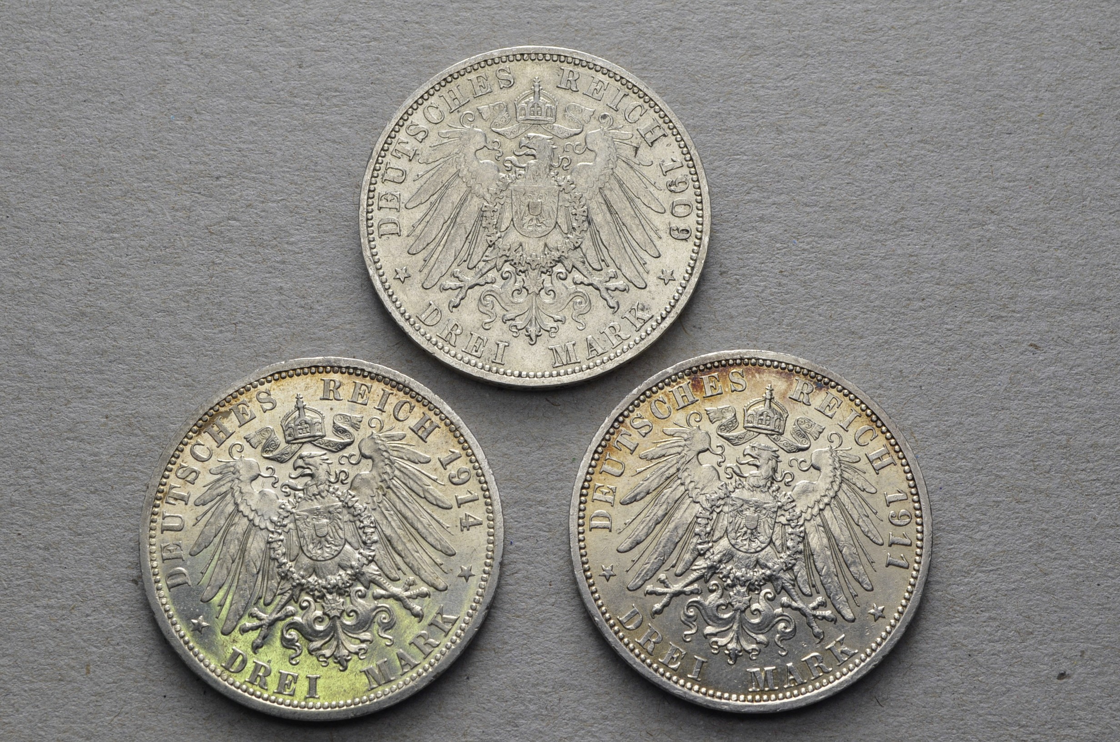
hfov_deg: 30.6
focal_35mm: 66
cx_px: 560
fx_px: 2049
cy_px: 371
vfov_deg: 20.5
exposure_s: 1/250
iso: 400
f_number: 14
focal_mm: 44
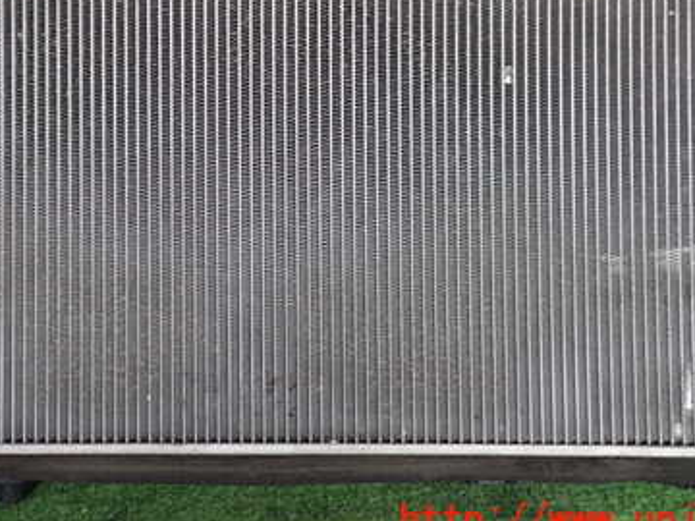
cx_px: 257
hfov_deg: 37.9
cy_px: 112
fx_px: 1004
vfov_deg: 28.5
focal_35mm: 50
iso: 200
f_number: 2.3
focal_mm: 5.4
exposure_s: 1/40
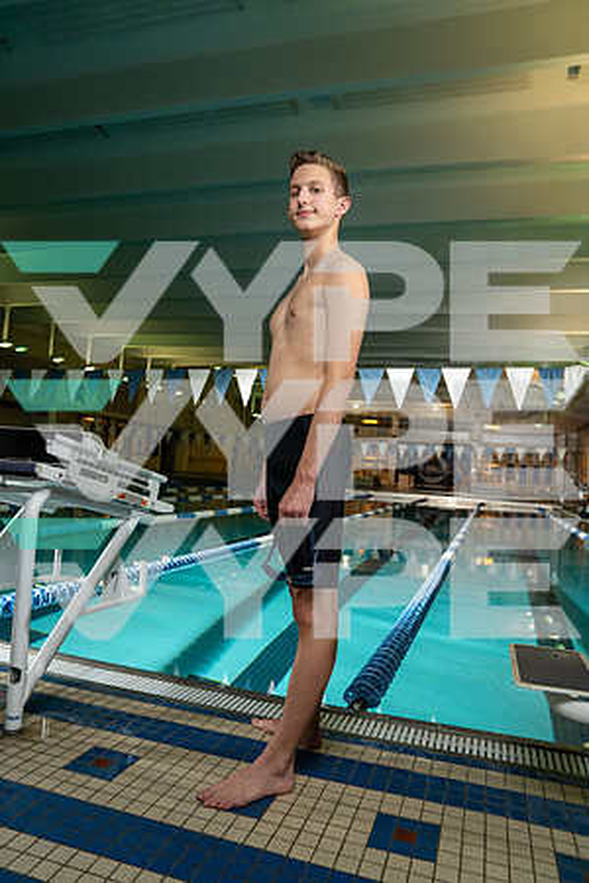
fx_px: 613
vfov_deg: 71.5
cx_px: 294
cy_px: 442
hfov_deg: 51.3
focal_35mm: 25
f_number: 4.5
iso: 640
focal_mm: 25
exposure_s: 1/250
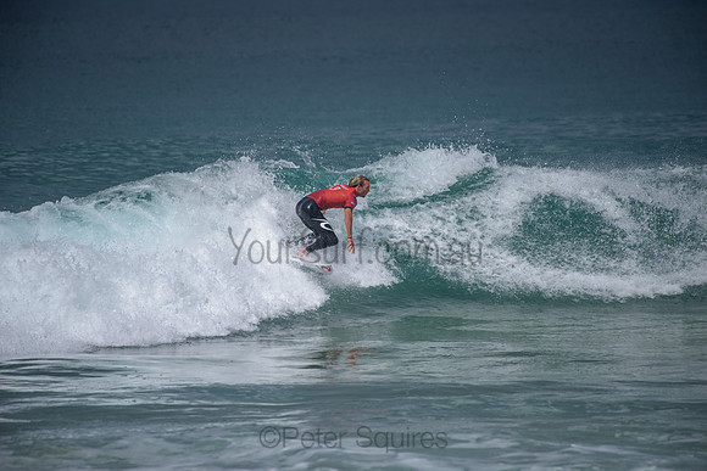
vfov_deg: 2.8
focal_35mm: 500
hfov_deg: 4.1
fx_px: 9821
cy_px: 236
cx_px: 354
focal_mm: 500
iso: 125
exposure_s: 1/2000
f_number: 5.6
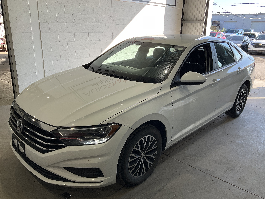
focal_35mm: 29
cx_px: 132
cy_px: 100
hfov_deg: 61.7
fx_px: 222
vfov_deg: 48.2
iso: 20
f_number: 1.8
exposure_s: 1/185
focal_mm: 3
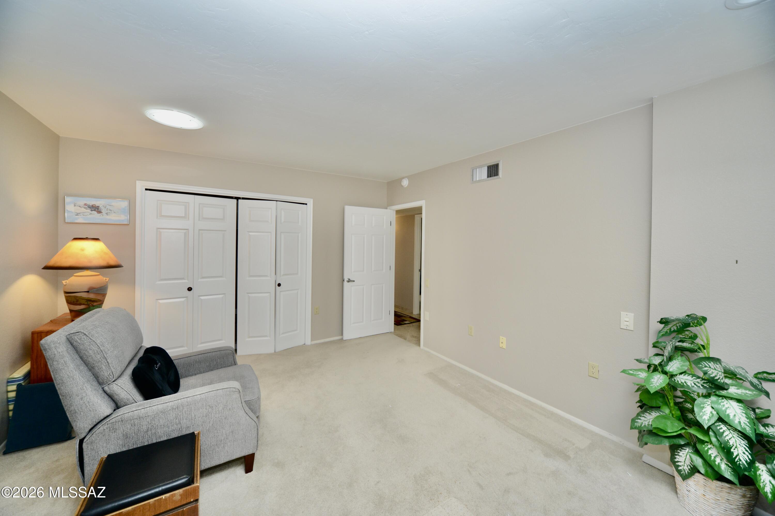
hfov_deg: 112.6
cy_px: 258
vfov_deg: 90.0
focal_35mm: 12
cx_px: 388
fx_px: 258
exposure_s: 1/60
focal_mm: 12
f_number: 7.1
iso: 800
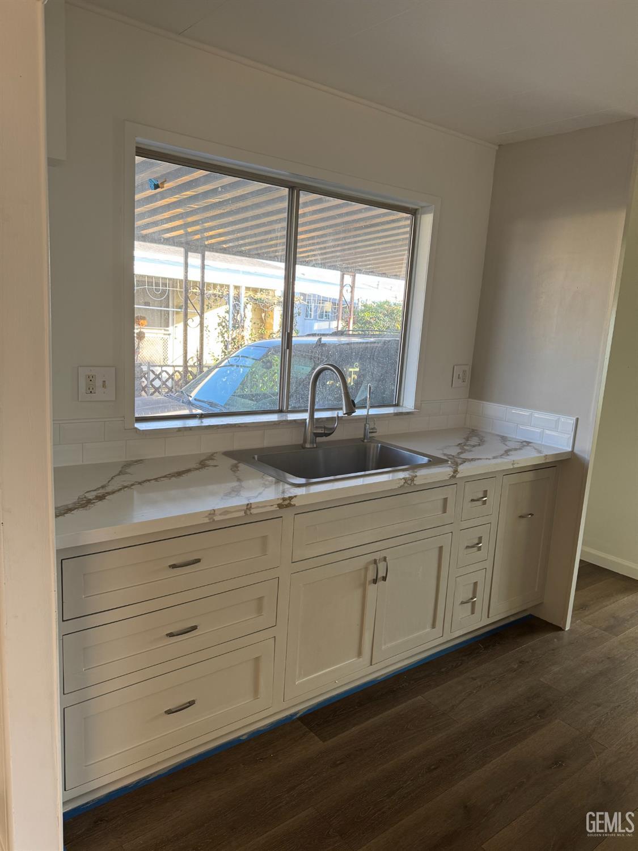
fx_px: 590
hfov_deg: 56.8
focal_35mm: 24
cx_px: 319
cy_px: 426
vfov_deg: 71.6
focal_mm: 6.76
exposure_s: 1/121
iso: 125
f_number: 1.78
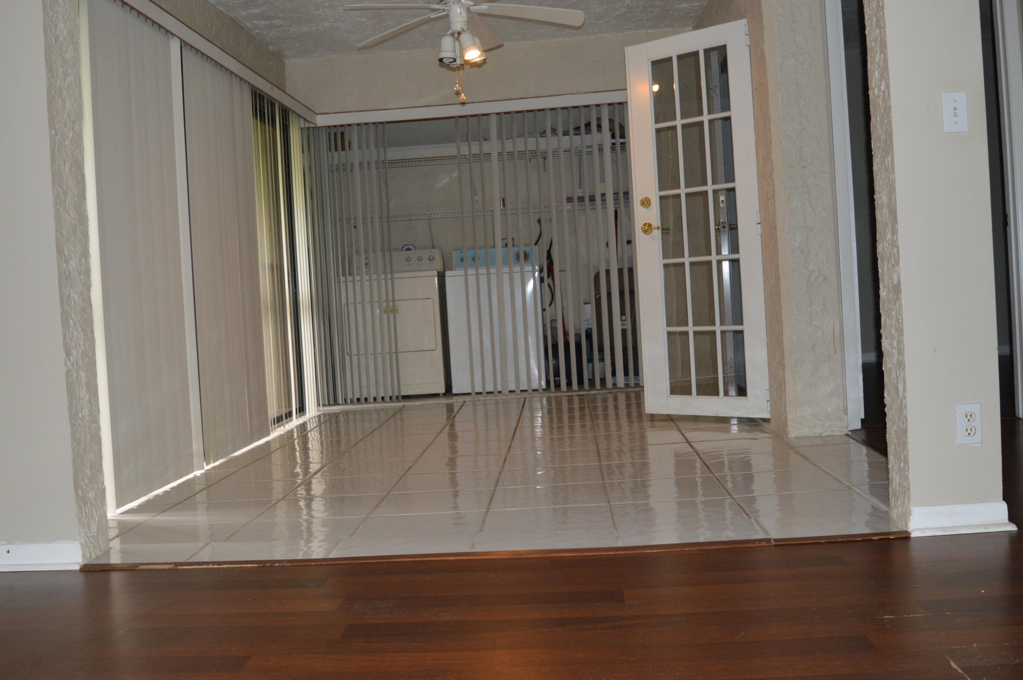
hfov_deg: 55.8
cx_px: 505
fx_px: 965
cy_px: 305
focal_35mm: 34
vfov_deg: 38.8
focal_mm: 18
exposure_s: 1/60
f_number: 3.5
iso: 560
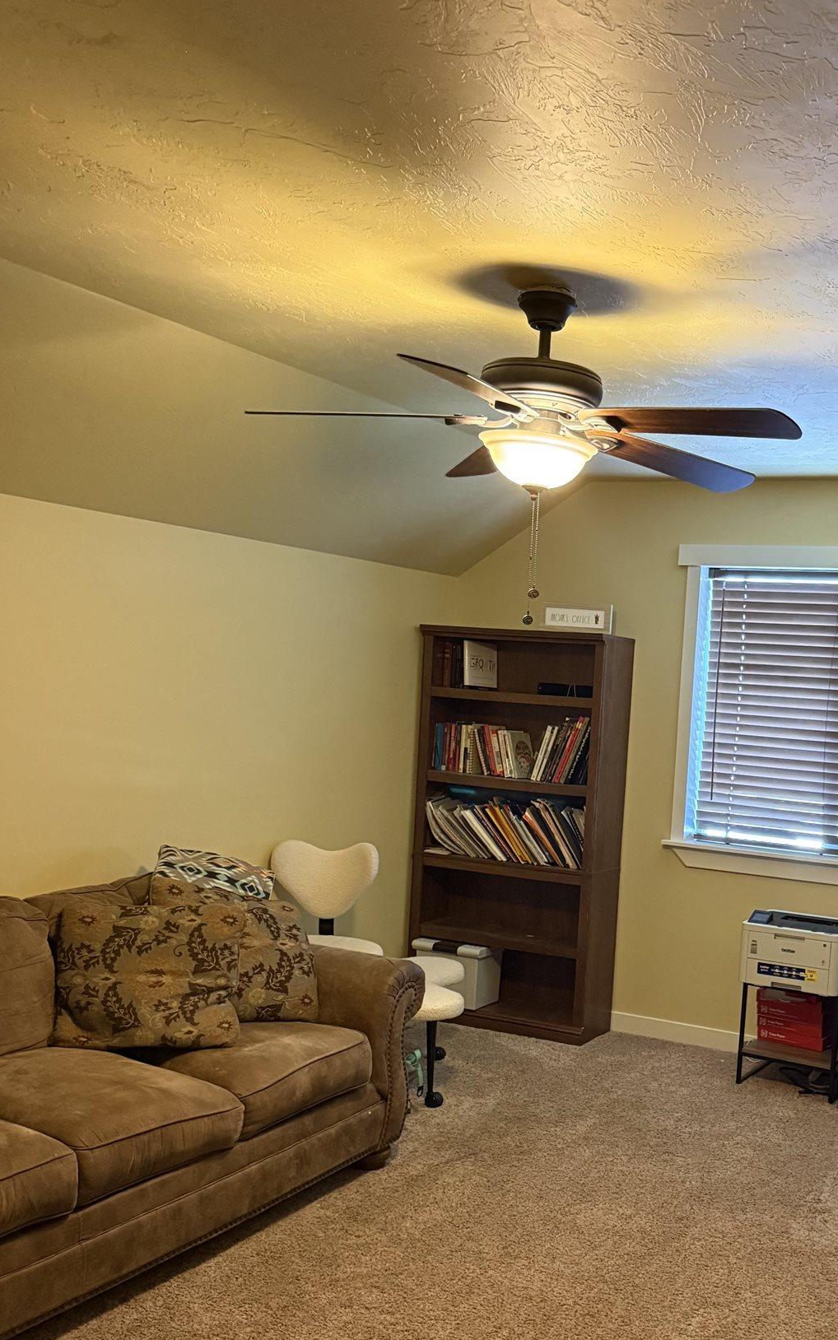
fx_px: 1315
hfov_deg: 34.6
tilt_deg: -6.0
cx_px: 624
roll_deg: -4.3
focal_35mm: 36
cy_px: 820
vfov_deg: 53.5
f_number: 1.78
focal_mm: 6.76
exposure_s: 1/60
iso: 800
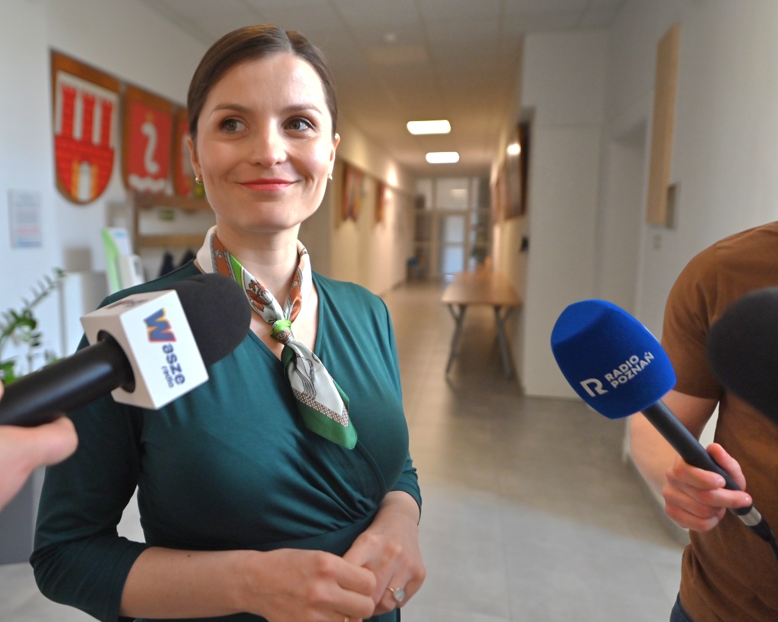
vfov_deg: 51.5
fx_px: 645
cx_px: 309
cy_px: 321
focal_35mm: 28
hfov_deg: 61.6
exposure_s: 1/400
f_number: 2.8
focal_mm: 24
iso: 1250
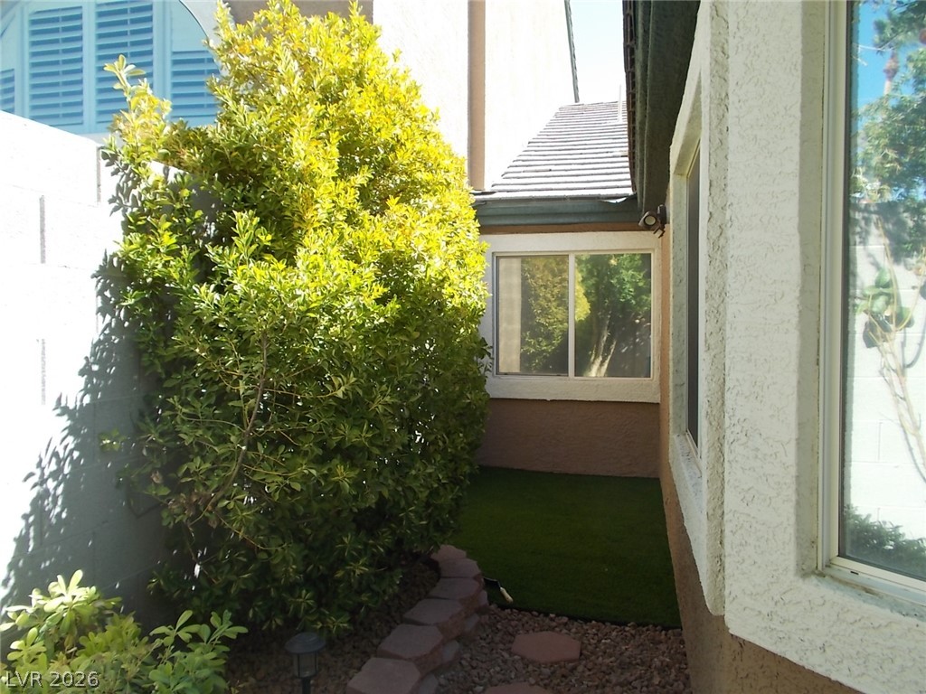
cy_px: 347
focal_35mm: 26
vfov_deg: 53.1
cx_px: 463
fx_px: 696
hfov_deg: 67.3
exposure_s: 1/160
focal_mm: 4.6
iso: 80
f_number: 3.2
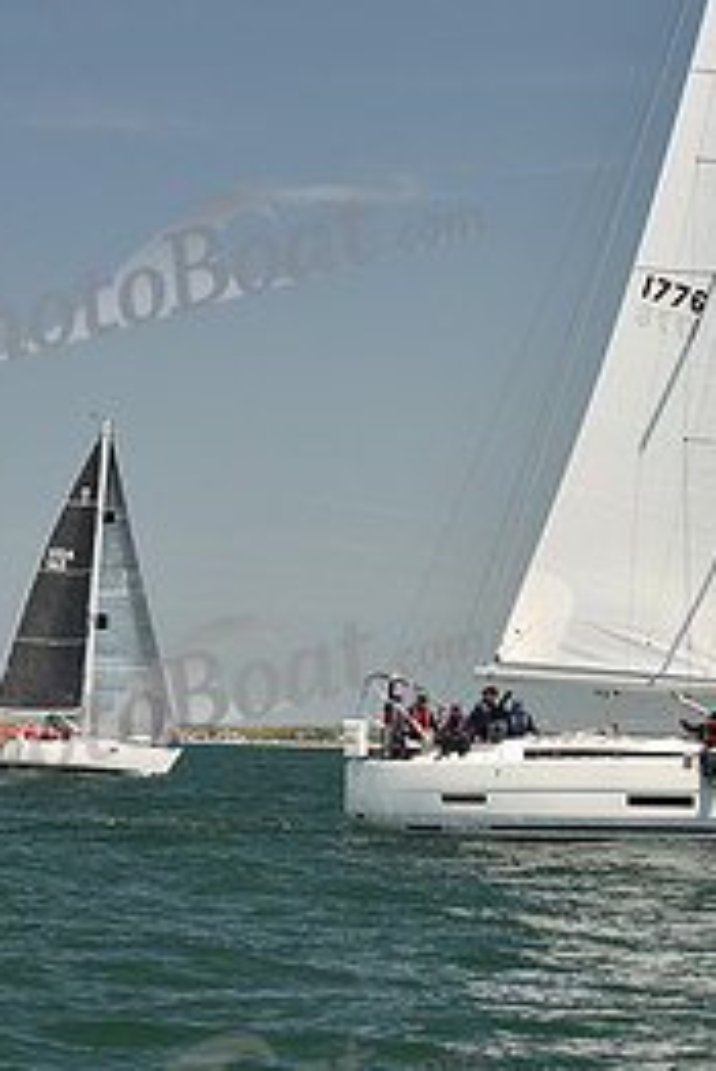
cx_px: 698
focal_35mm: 155
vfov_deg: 13.2
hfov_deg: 8.8
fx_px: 4618
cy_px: 433
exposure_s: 1/800
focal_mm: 70
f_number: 5
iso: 250
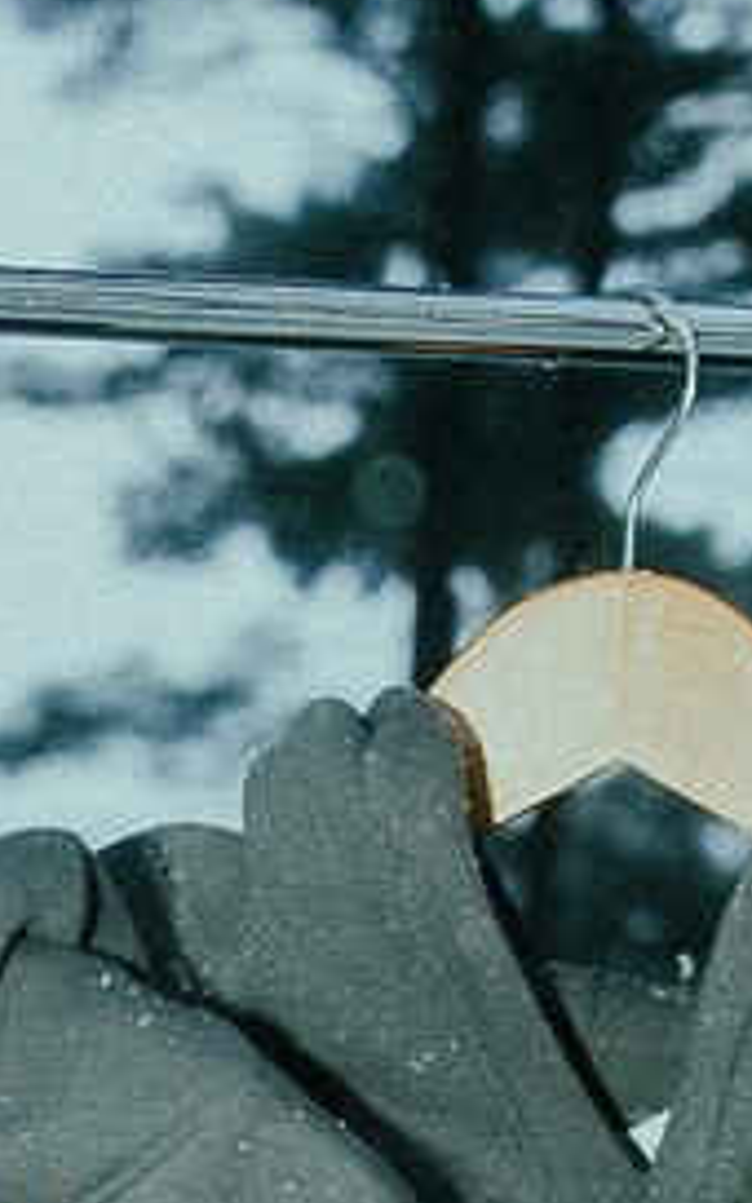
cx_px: -416
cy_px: 1875
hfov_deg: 7.0
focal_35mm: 184
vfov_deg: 10.9
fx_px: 6034
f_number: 2.8
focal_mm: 24
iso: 125
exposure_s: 1/125
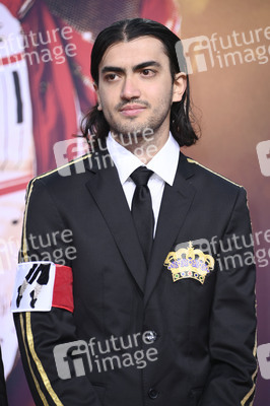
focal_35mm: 230
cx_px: 135
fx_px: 2592
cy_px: 203
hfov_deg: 6.0
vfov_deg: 9.0
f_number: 5.6
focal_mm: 230
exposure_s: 1/250
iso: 400
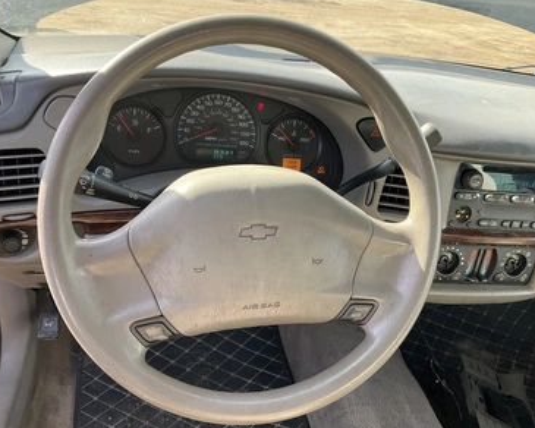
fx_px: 491
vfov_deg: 47.1
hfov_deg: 57.2
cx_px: 257
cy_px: 218
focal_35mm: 31
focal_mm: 3
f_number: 1.8
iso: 32
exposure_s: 1/122
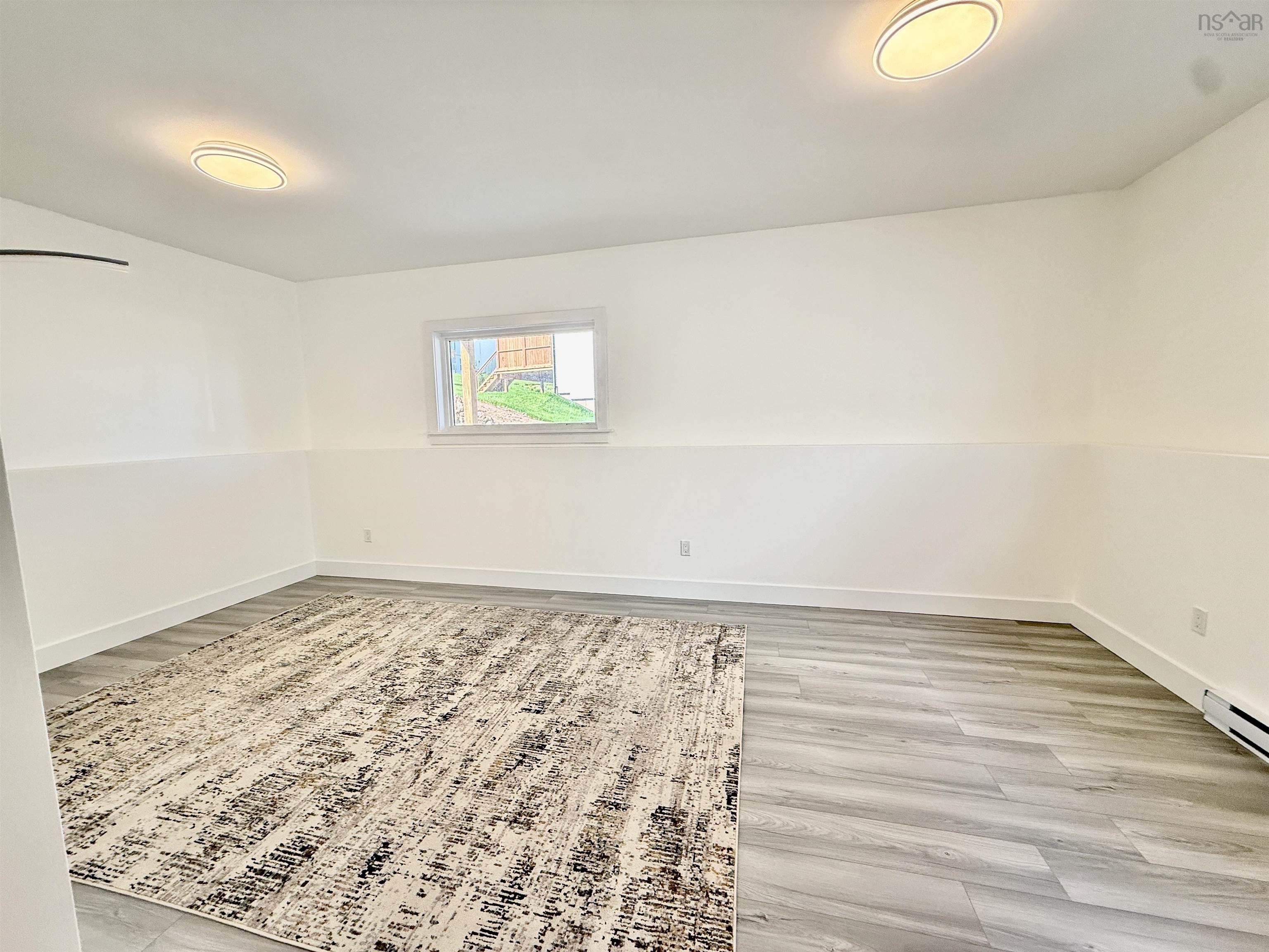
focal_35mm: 14
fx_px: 513
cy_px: 476
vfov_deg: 85.7
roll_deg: +1.5
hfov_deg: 102.1
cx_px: 634
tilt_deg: -5.6
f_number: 2.2
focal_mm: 2.22
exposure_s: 1/120
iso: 125
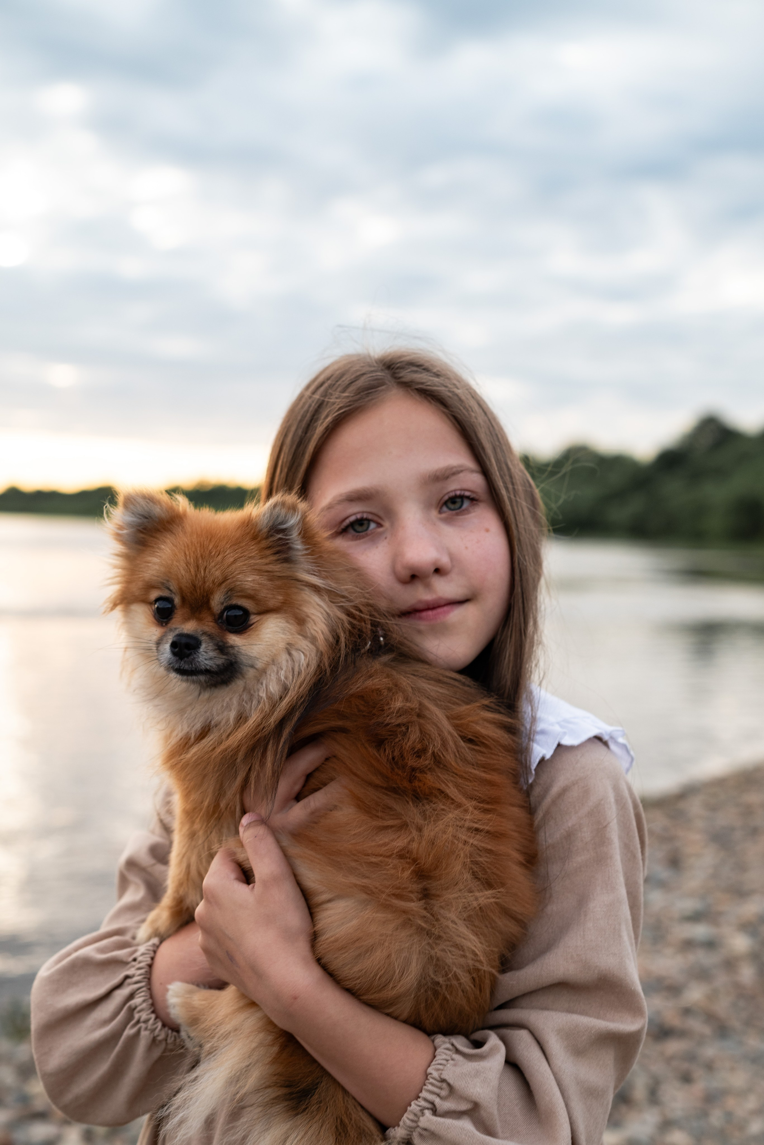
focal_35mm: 50
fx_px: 1590
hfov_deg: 27.0
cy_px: 572
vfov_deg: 39.6
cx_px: 382
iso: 250
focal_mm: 50
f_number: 4.5
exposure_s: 1/400
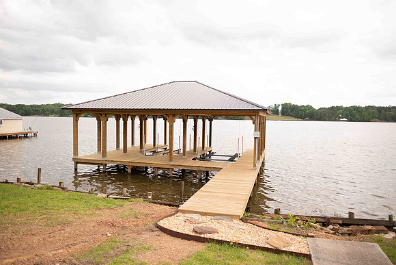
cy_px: 132
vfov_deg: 53.2
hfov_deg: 73.7
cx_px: 198
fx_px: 264
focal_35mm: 24
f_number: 2.5
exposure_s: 1/1000
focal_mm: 24
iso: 125
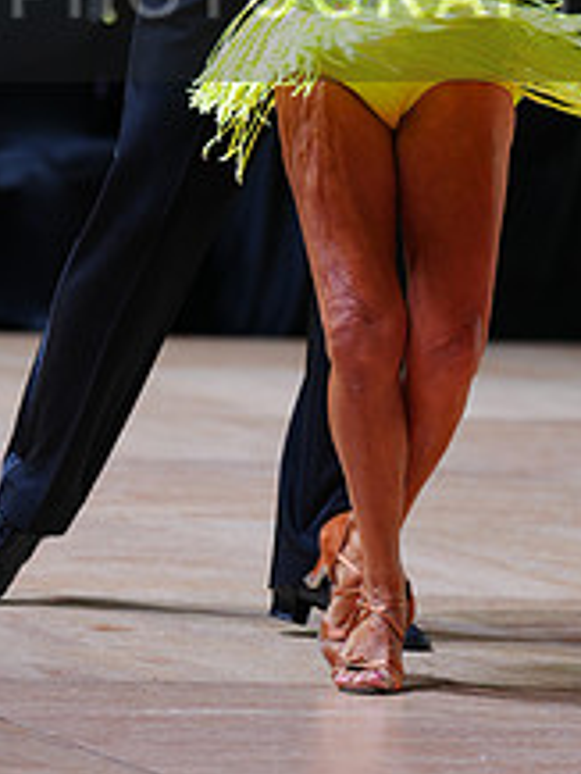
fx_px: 7132
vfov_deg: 6.2
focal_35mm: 319
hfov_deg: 4.7
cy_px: -36
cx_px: 226
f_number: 2.8
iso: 400
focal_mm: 124
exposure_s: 1/400
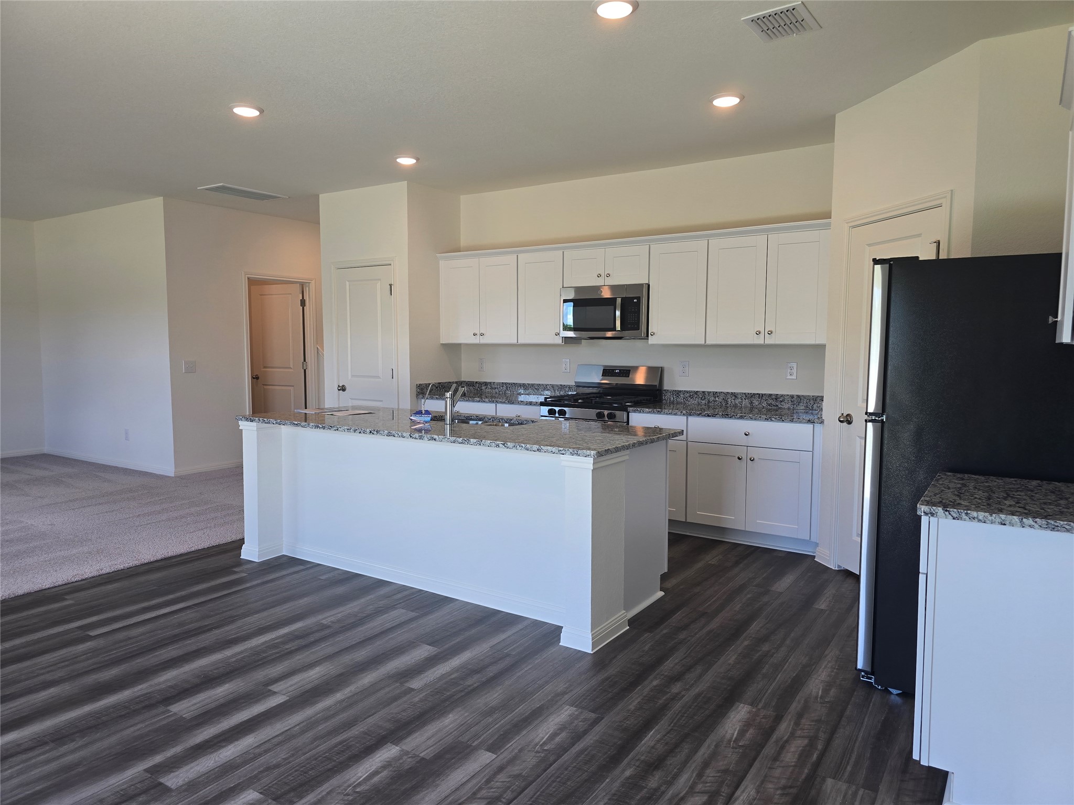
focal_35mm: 23
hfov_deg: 73.9
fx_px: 714
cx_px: 537
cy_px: 402
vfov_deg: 58.9
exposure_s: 1/120
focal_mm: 6.3
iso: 64
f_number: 1.7
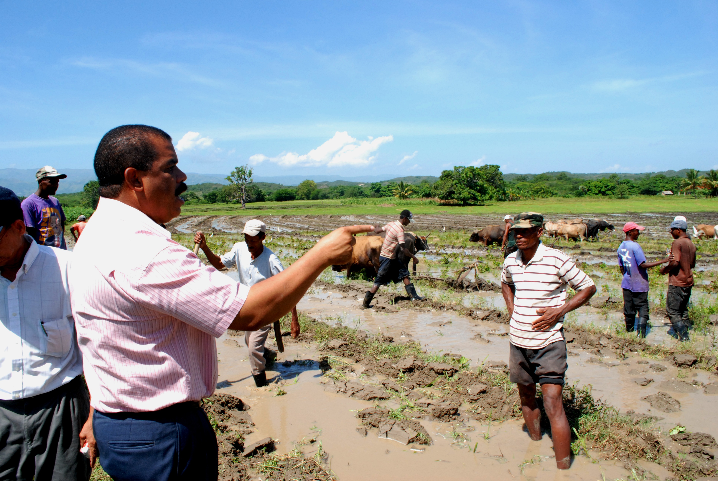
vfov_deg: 48.0
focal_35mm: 27
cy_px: 240
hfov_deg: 67.3
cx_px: 359
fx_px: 539
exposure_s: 1/125
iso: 500
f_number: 18
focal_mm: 18
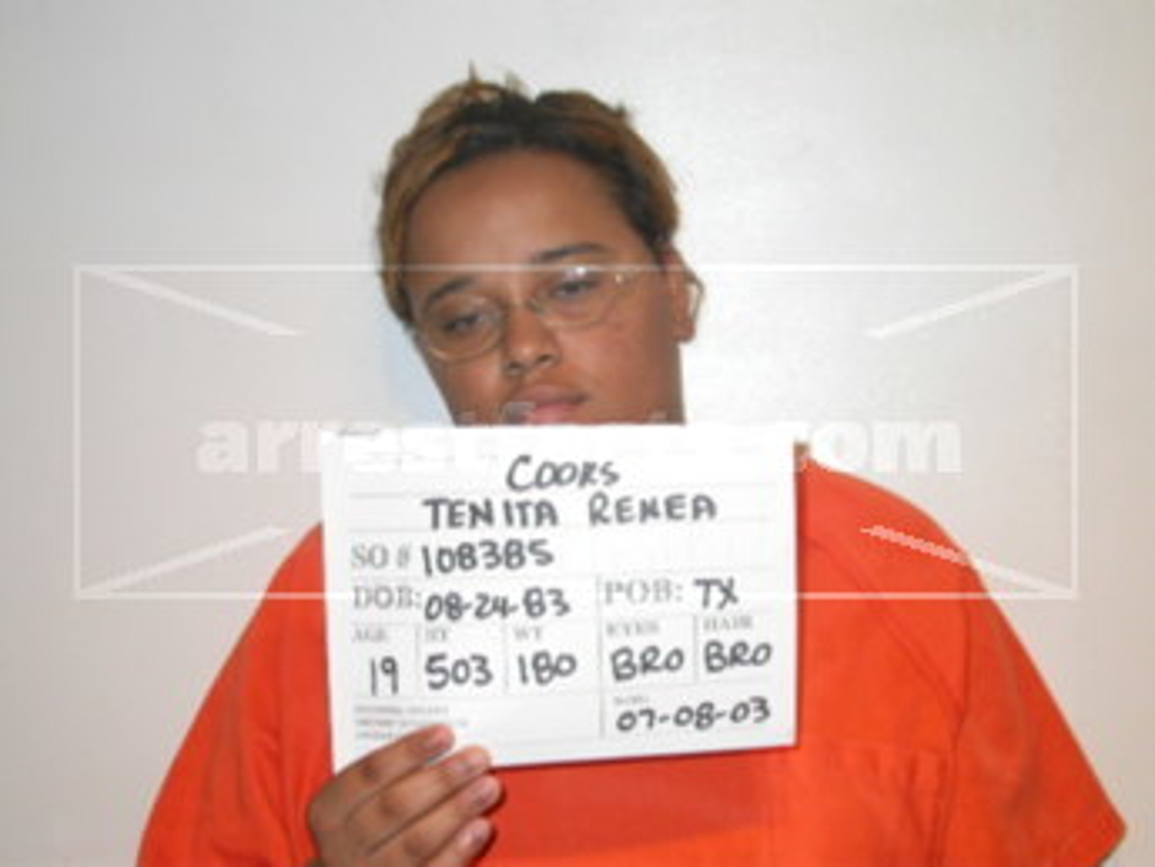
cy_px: 434
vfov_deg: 21.3
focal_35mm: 69
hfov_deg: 28.2
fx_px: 2303
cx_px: 578
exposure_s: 1/60.3
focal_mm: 14.4
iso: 100
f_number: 3.3
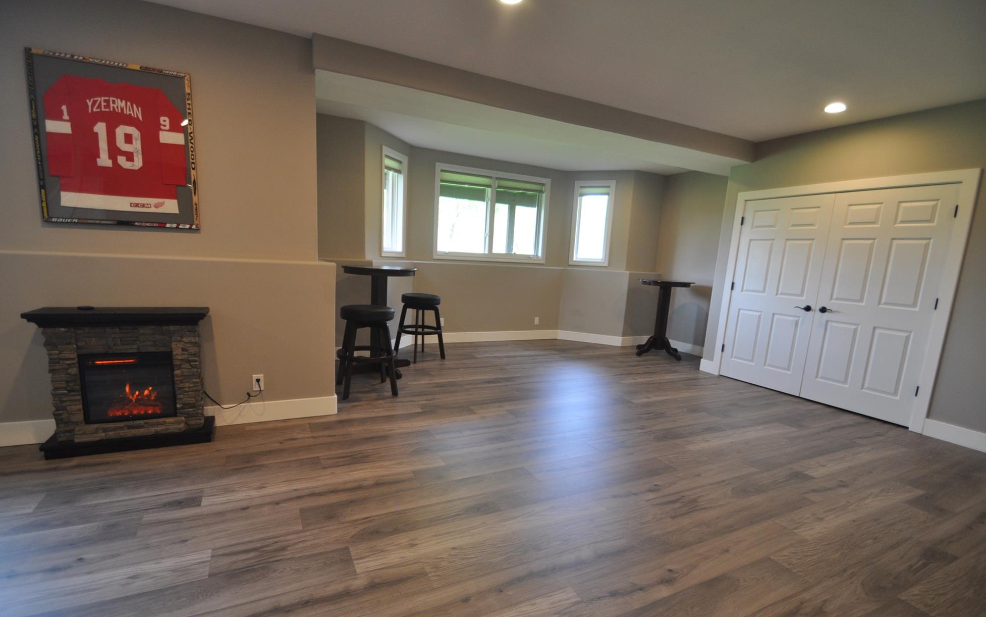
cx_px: 480
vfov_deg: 71.1
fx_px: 430
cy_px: 335
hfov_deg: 97.8
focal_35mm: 16
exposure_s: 1/60
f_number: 4
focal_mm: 10
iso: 450
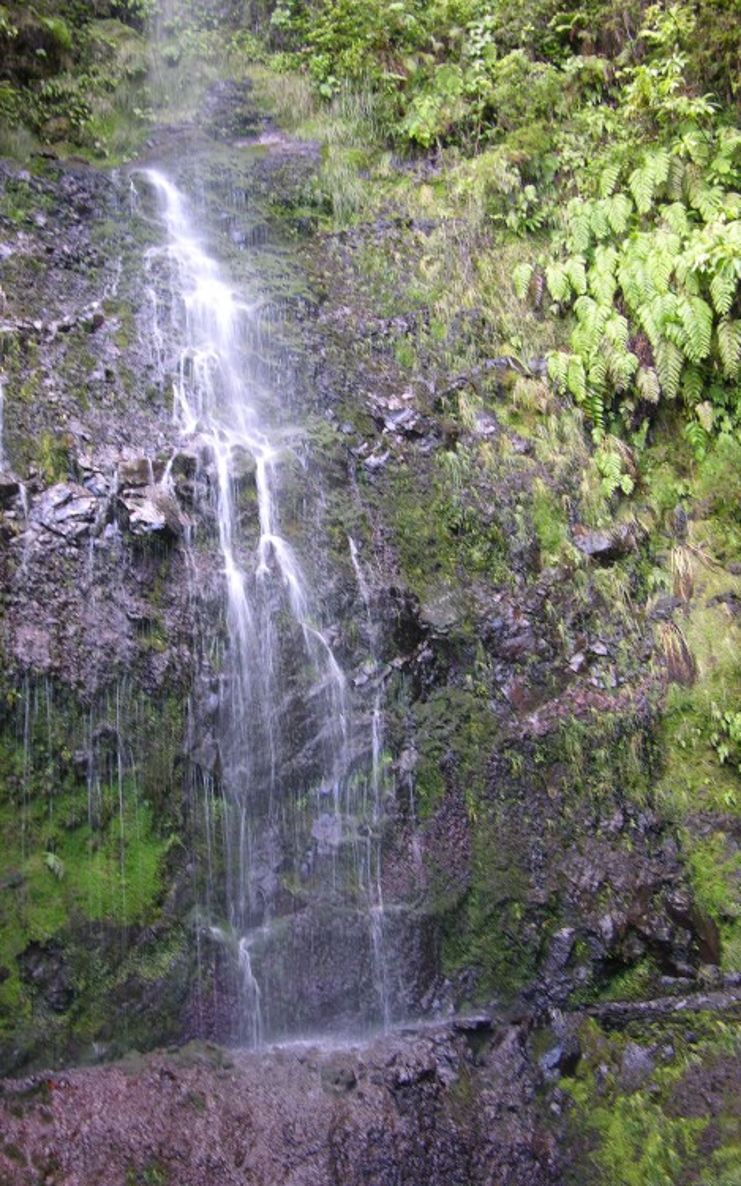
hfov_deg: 33.5
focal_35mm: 38
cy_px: 606
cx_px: 302
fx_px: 1227
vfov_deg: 51.5
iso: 50
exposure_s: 1/7.4
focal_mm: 8.9
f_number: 2.8
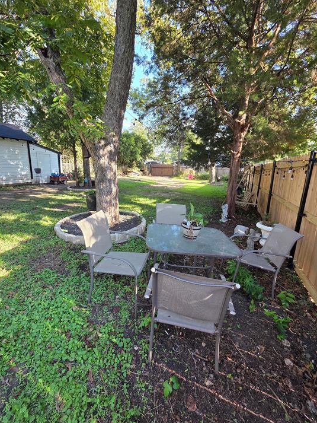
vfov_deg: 101.9
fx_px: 171
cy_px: 199
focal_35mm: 14
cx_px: 158
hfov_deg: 85.7
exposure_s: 1/120
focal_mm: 2.2
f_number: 1.9
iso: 40
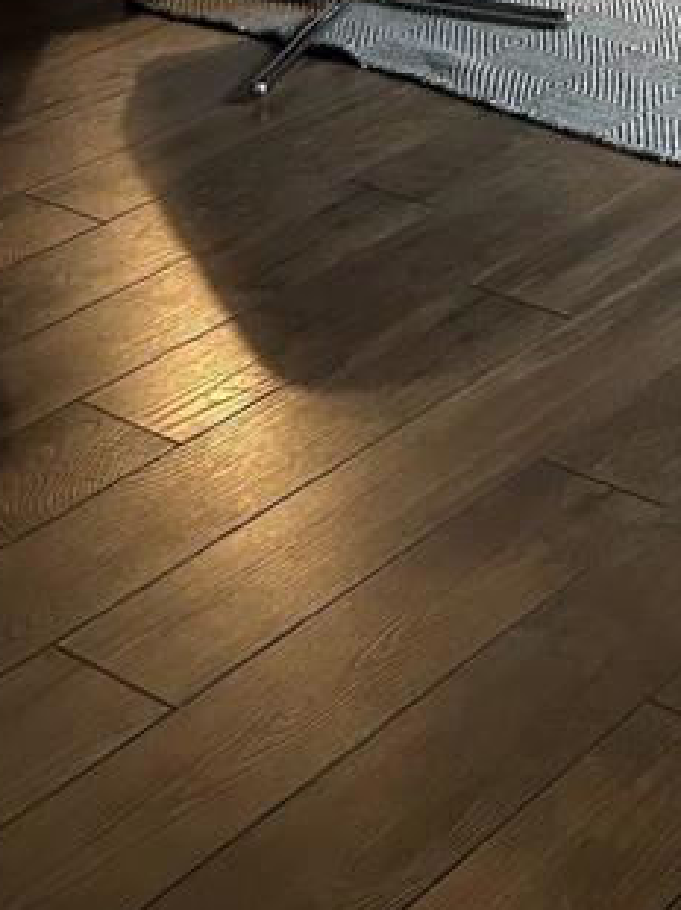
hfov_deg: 16.0
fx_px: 2259
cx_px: 942
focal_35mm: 86
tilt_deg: -5.8
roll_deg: +0.2
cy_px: -561
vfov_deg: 19.1
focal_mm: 5.7
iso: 320
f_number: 1.5
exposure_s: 1/60
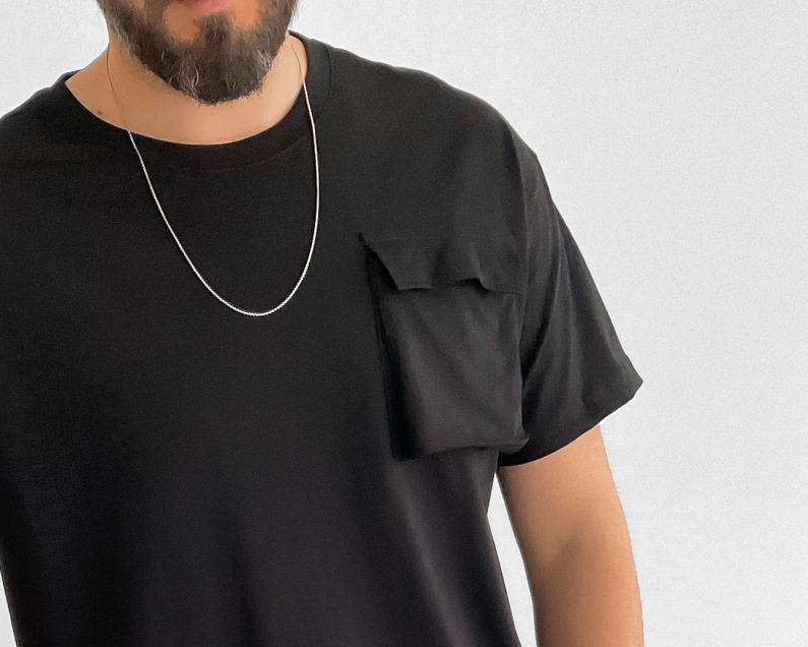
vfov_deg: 24.2
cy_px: 781
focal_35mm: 57
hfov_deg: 32.8
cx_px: 292
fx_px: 1363
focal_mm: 3
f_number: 1.8
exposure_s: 1/60
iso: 125
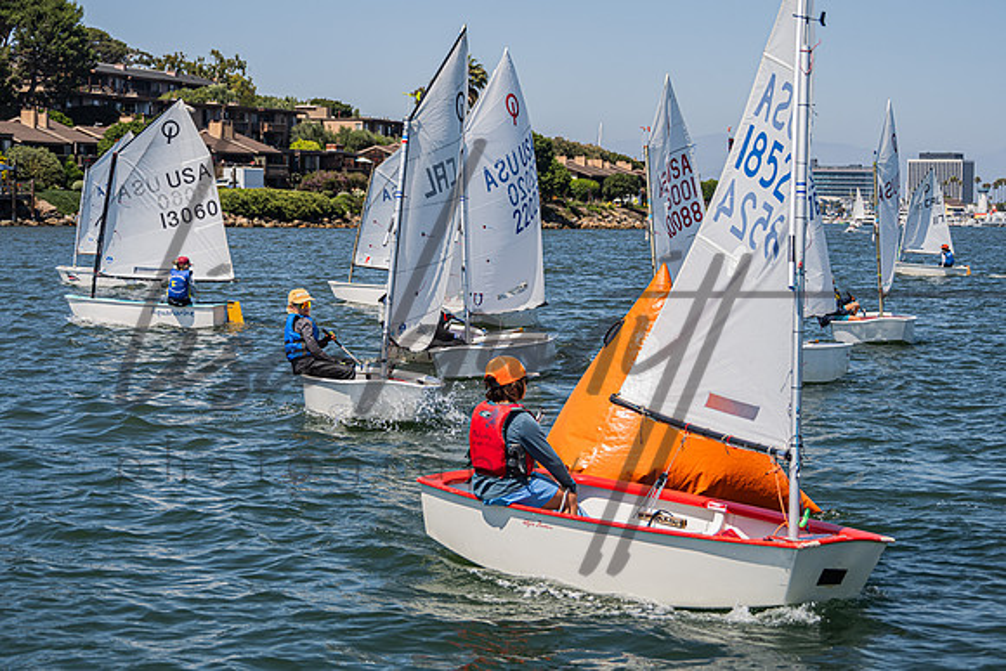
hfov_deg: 26.7
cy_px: 287
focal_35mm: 76
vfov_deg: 18.0
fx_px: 2120
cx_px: 473
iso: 250
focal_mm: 62
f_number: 6
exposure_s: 1/1000
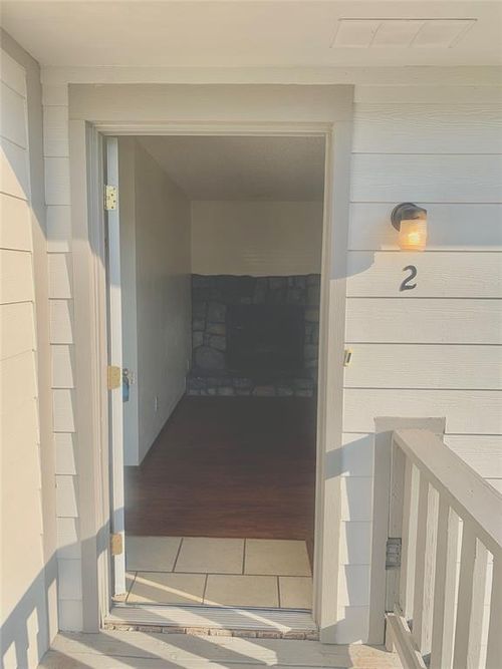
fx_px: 503
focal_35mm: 26
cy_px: 334
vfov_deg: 67.3
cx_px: 251
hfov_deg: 53.0
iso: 25
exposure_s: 1/1314
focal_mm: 4.25
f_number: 1.8
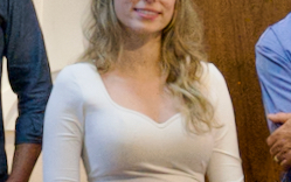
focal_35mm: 157
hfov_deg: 13.2
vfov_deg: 8.3
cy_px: 2
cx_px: 26
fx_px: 1246
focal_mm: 20
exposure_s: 1/500
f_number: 4.5
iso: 8000
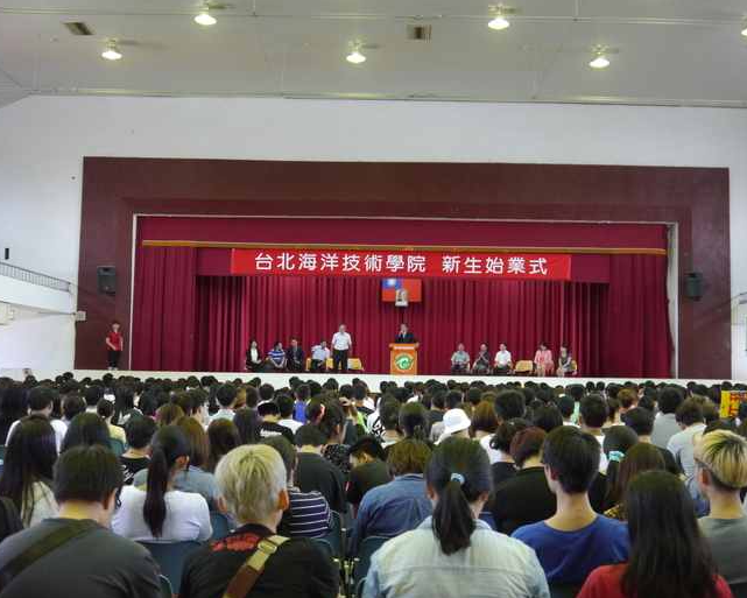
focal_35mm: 49
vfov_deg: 30.8
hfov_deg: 38.0
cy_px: 302
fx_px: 1083
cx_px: 393
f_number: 4.4
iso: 1600
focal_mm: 23
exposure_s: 1/50
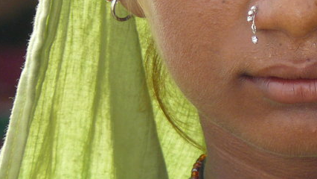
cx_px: 342
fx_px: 9510
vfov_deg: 1.1
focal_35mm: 1131
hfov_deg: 1.9
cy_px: -22
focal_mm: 72
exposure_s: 1/250
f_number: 4
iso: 100
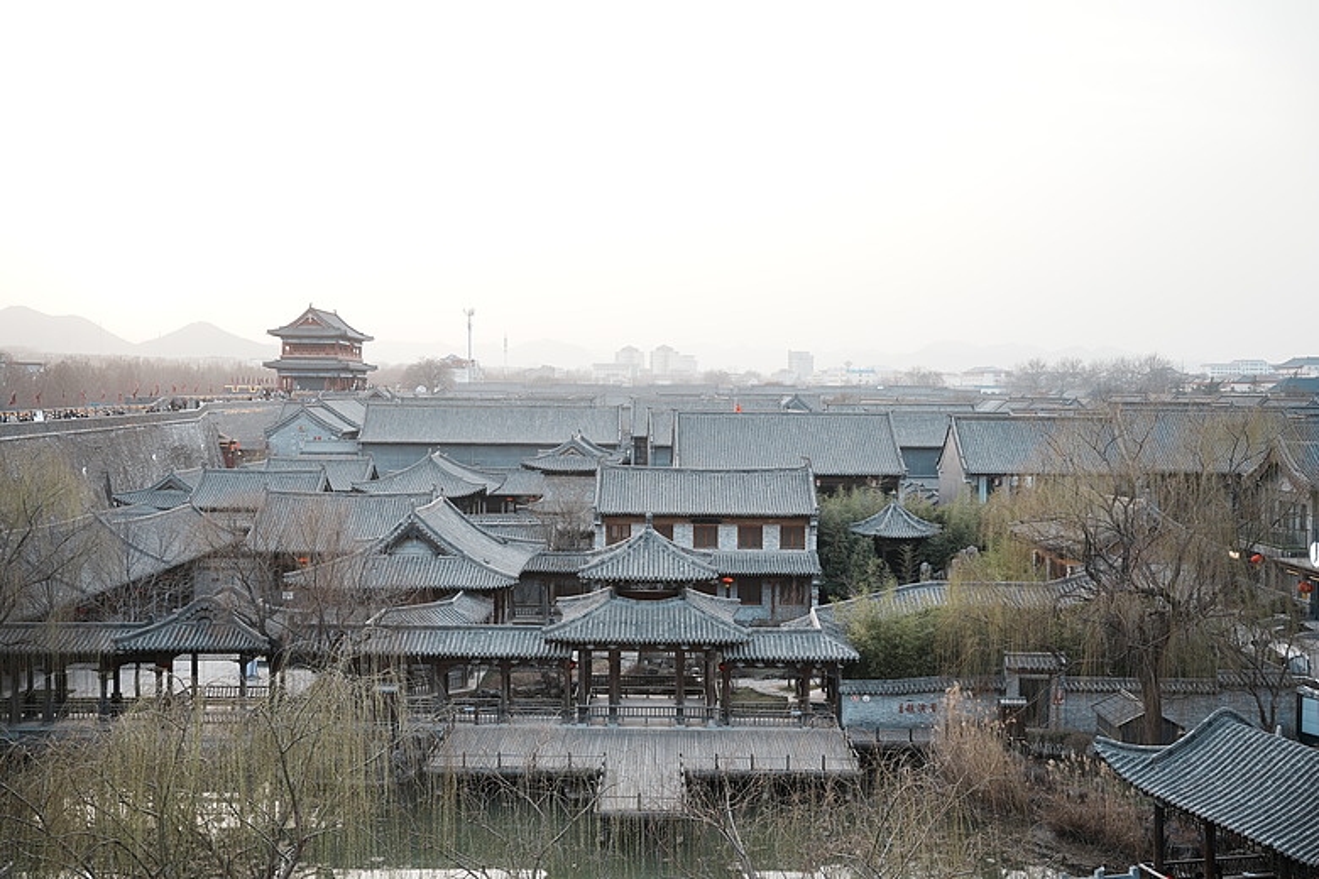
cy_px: 440
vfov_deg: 35.2
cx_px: 660
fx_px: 1385
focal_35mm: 38
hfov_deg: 50.9
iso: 125
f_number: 2.8
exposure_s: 1/160
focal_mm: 37.8
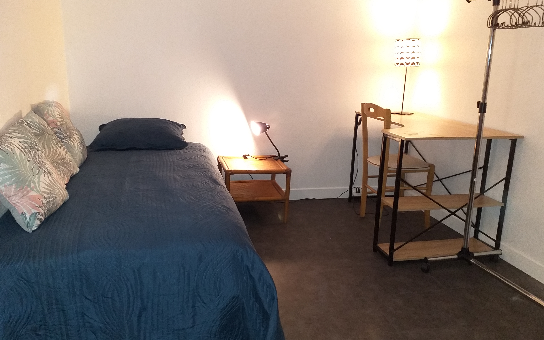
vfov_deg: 44.5
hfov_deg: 66.5
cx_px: 272
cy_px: 179
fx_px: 415
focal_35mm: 28
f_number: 1.9
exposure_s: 1/33
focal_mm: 3.6
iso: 250
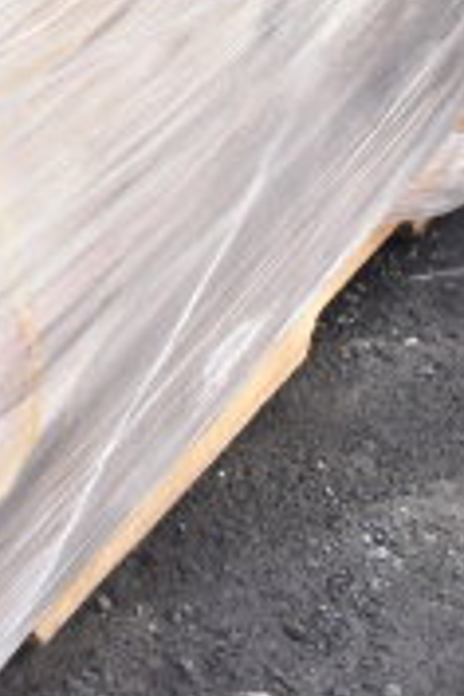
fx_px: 3143
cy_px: -808
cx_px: -342
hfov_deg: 8.2
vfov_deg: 11.2
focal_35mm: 163
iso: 200
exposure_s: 1/125
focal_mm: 21
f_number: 5.6
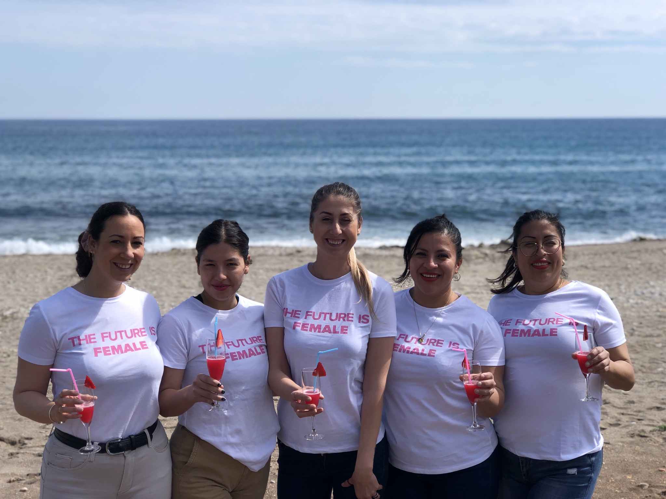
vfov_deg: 25.7
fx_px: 1097
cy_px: 250
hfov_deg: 33.8
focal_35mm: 57
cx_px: 333
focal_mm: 6.6
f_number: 2.8
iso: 20
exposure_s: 1/747
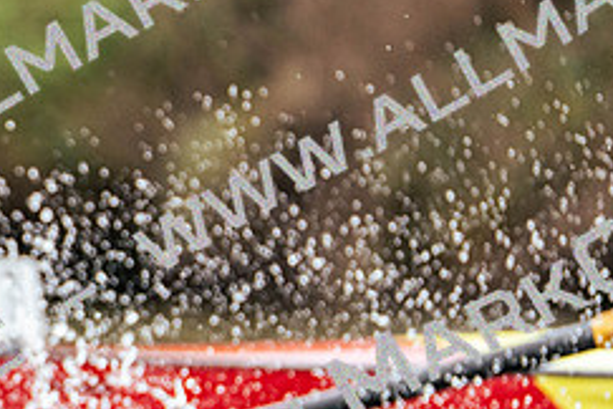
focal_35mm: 1430
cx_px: -50
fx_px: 24348
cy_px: 312
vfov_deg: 1.0
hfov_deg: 1.4
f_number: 6.3
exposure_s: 1/2000
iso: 2500
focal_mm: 600
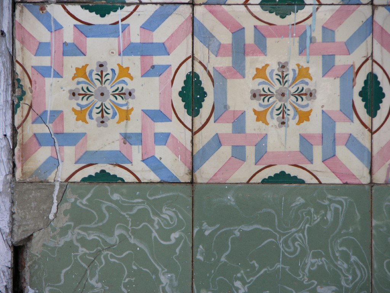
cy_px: 146
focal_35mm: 210
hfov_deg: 9.4
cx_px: 195
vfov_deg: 7.1
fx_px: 2366
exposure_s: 1/80
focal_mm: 52.4
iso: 50
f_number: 4.1
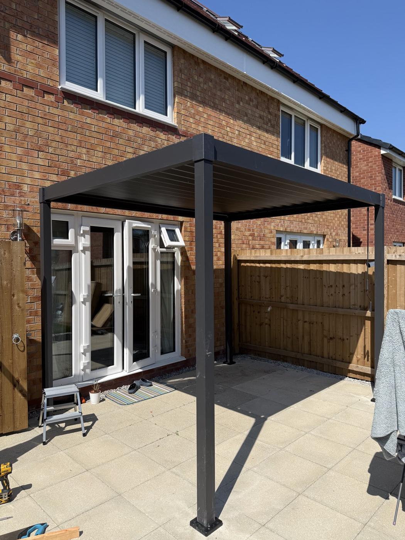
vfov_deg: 71.6
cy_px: 270
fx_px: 374
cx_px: 202
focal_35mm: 24
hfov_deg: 56.8
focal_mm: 6.76
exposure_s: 1/5714
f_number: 1.78
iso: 80
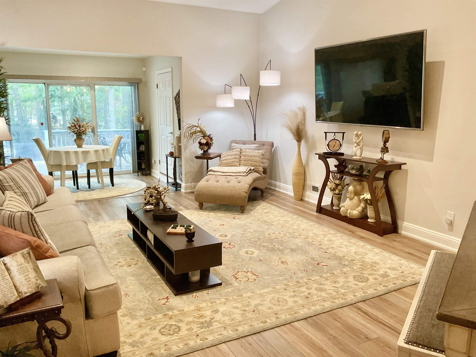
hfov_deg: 61.7
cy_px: 178
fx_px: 399
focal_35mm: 29
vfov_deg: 48.2
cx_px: 238
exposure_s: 1/60
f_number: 1.8
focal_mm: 3
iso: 160
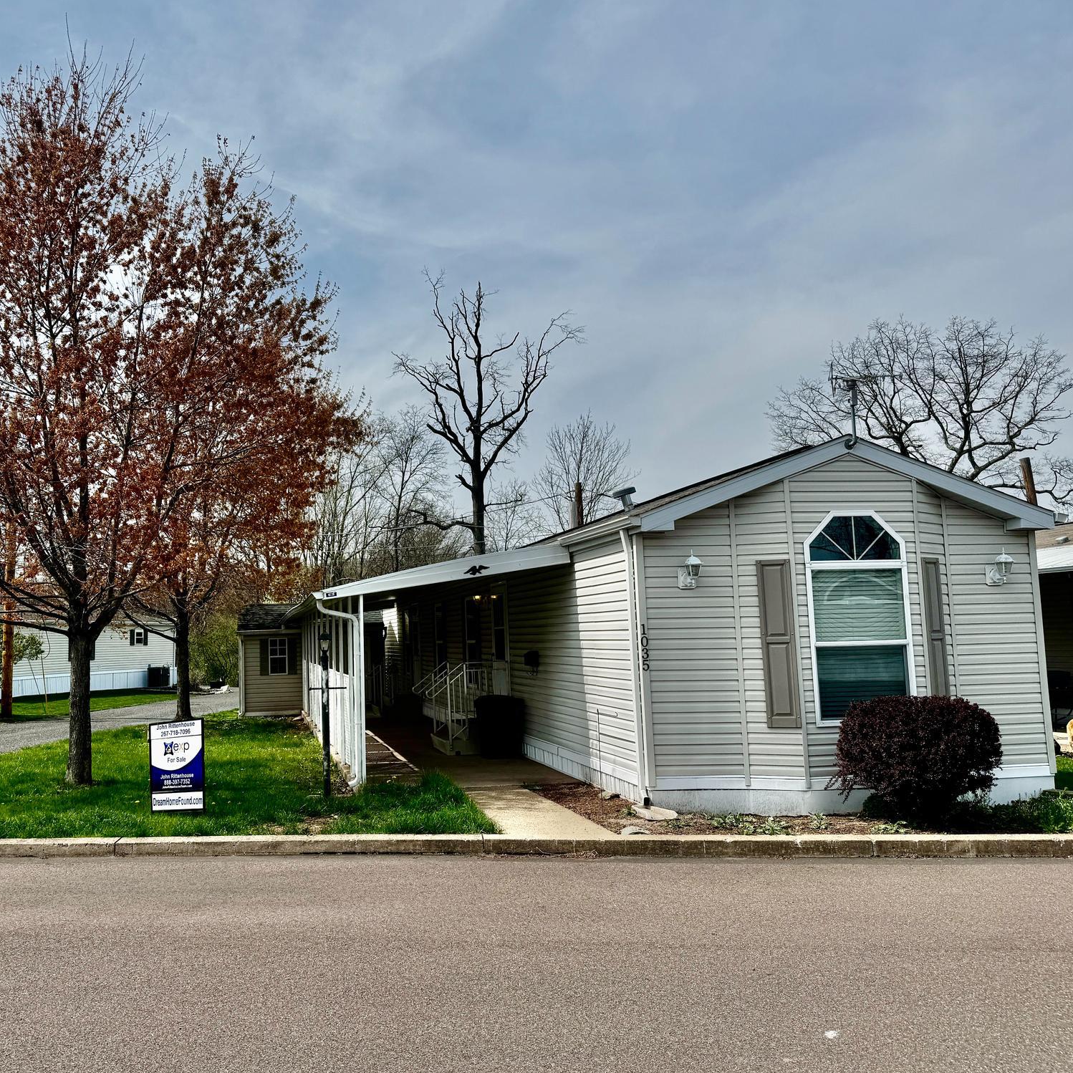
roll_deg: +1.5
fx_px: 1017
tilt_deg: +4.7
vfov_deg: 55.6
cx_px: 390
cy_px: 538
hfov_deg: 54.9
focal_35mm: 29
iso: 80
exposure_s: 1/7937
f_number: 1.78
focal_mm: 6.76
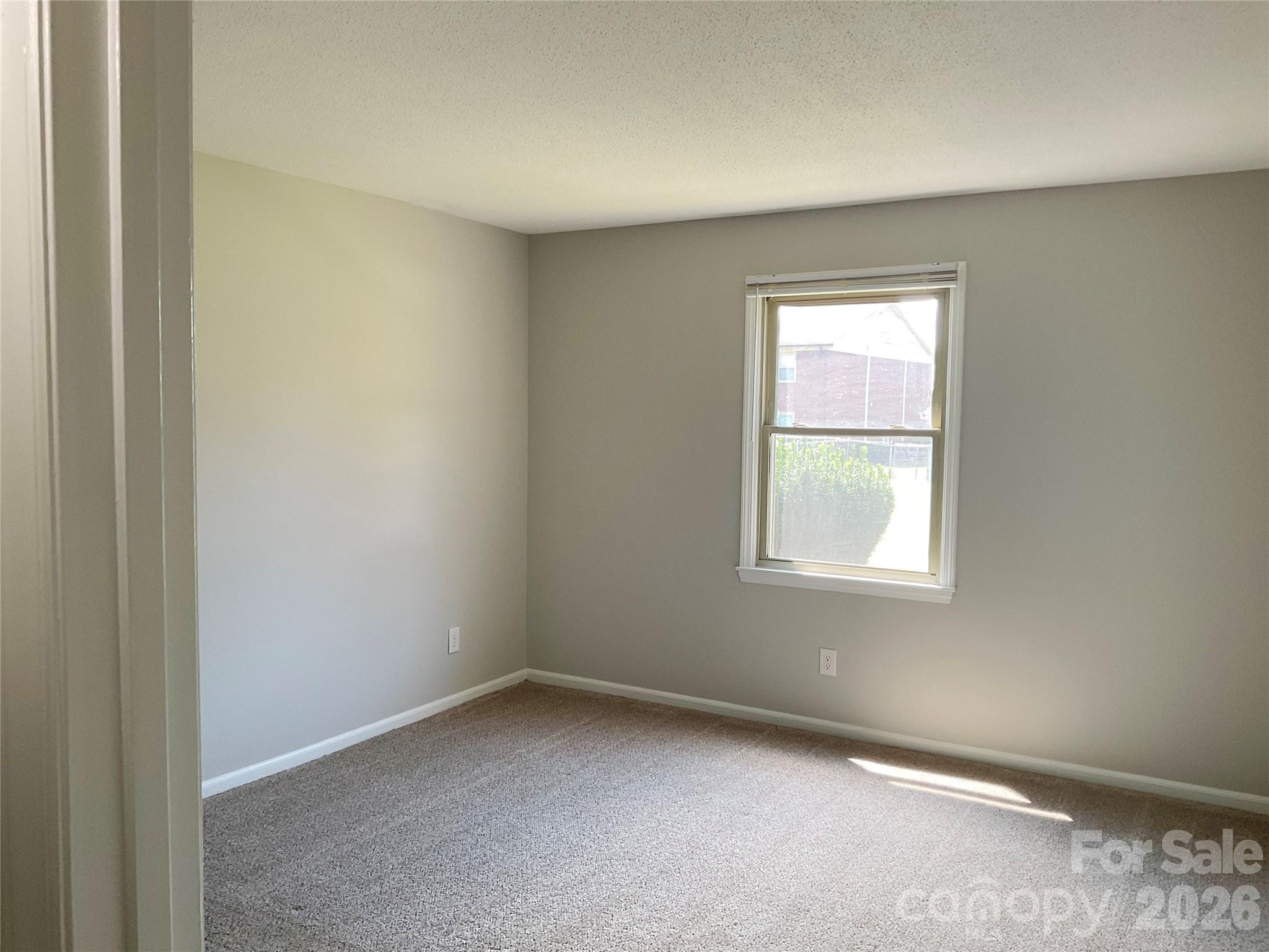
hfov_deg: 61.7
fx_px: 1063
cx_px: 634
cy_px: 476
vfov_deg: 48.2
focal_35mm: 29
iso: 50
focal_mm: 3
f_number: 1.8
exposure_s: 1/60
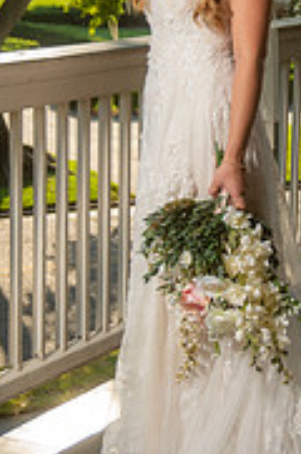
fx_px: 1410
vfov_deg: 18.2
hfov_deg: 12.1
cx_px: 242
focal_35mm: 112
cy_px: 148
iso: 100
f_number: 5.6
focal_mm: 45
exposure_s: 1/250
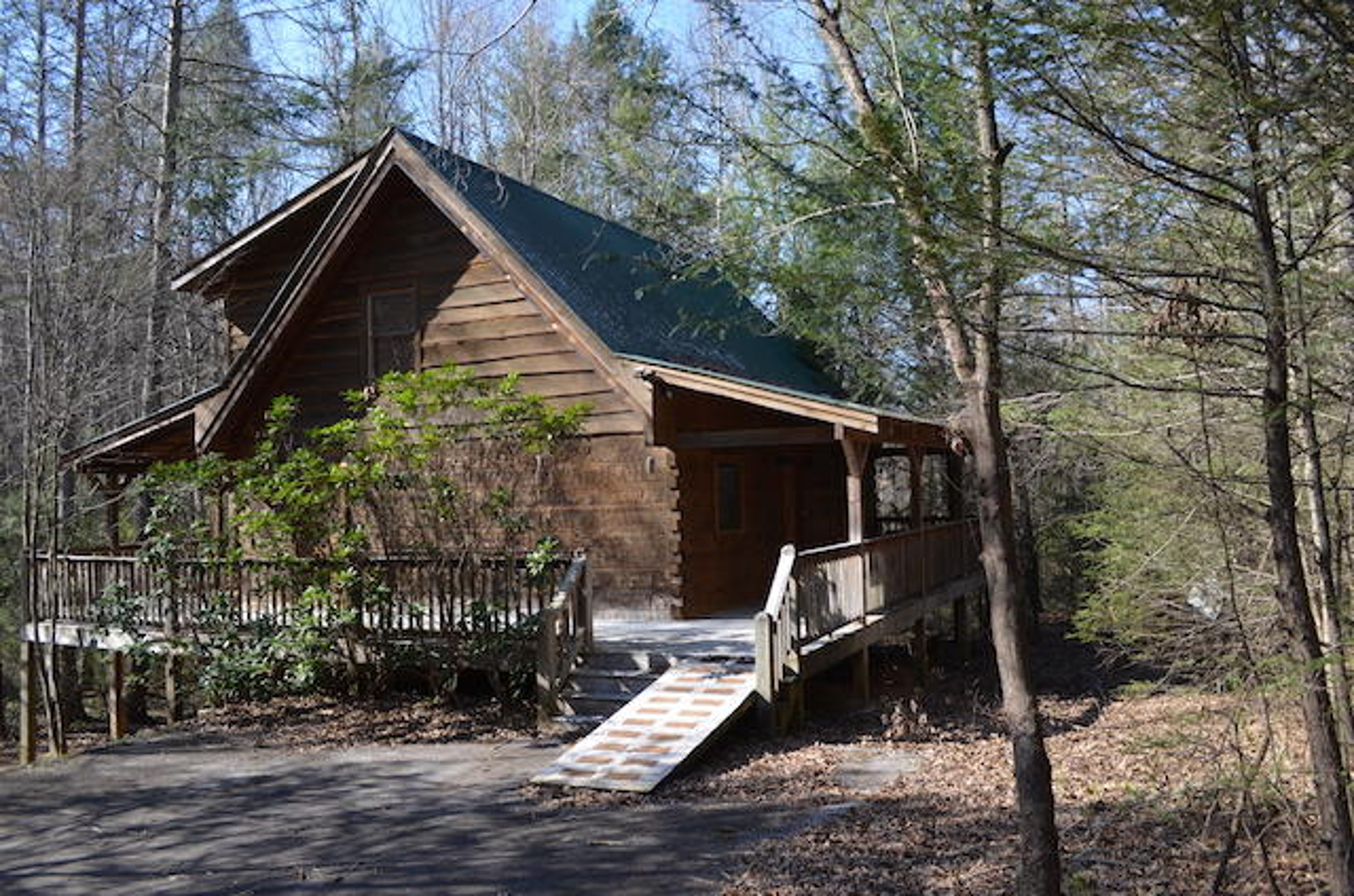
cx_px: 677
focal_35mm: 30
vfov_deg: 43.4
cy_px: 448
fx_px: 1126
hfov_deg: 62.0
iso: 200
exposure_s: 1/320
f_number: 6.3
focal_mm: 20
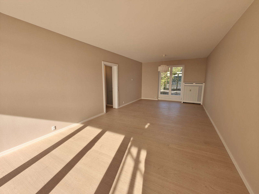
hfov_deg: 102.1
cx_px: 130
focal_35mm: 14
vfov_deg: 85.7
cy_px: 97
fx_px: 105
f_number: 2.2
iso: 64
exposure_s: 1/339
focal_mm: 2.59
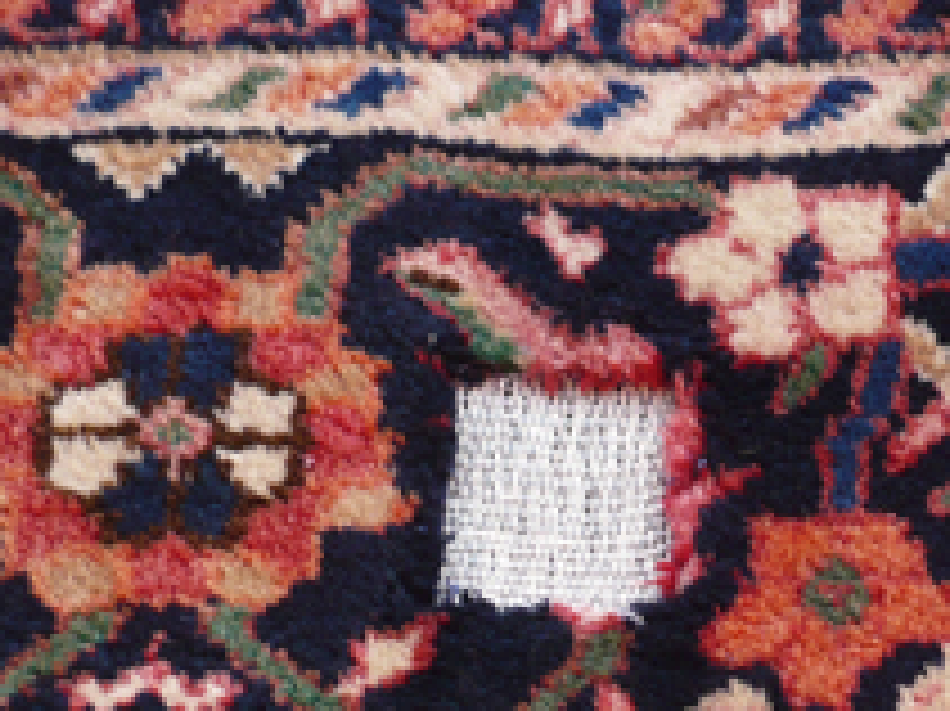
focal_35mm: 83
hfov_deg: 23.5
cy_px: 614
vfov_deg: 17.5
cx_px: 635
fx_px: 2277
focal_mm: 5.8
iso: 100
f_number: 2.8
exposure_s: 1/60
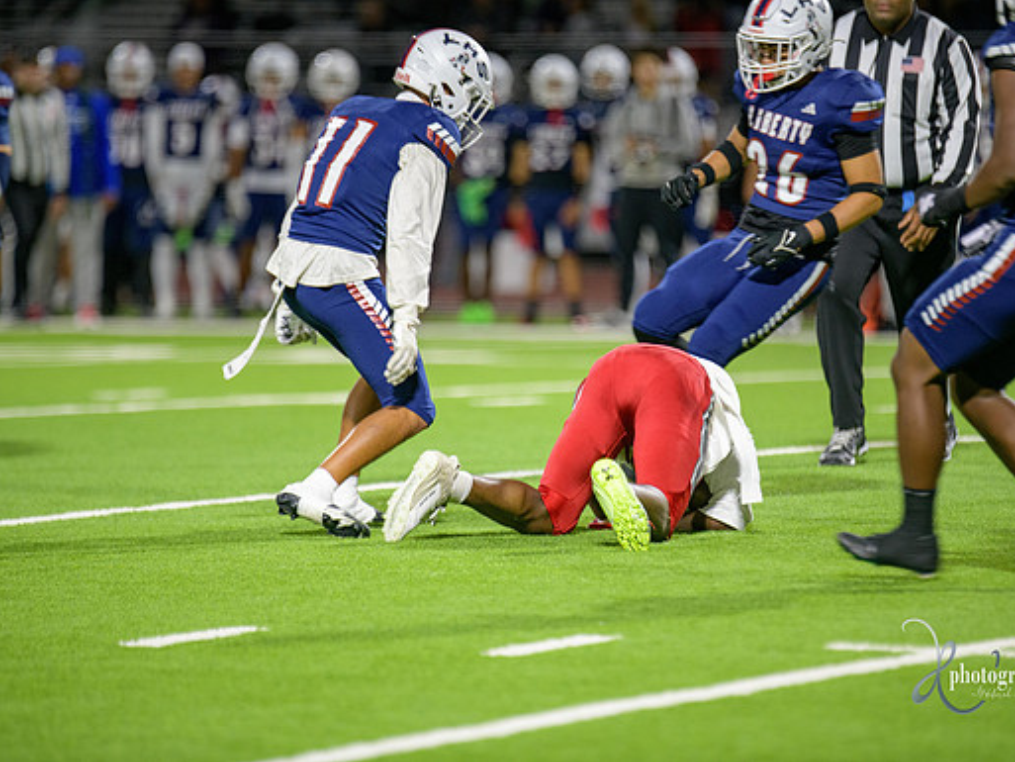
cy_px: 381
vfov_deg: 4.6
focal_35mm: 326
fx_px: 9561
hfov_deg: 6.1
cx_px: 540
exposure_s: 1/250
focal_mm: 300
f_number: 2.8
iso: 2000
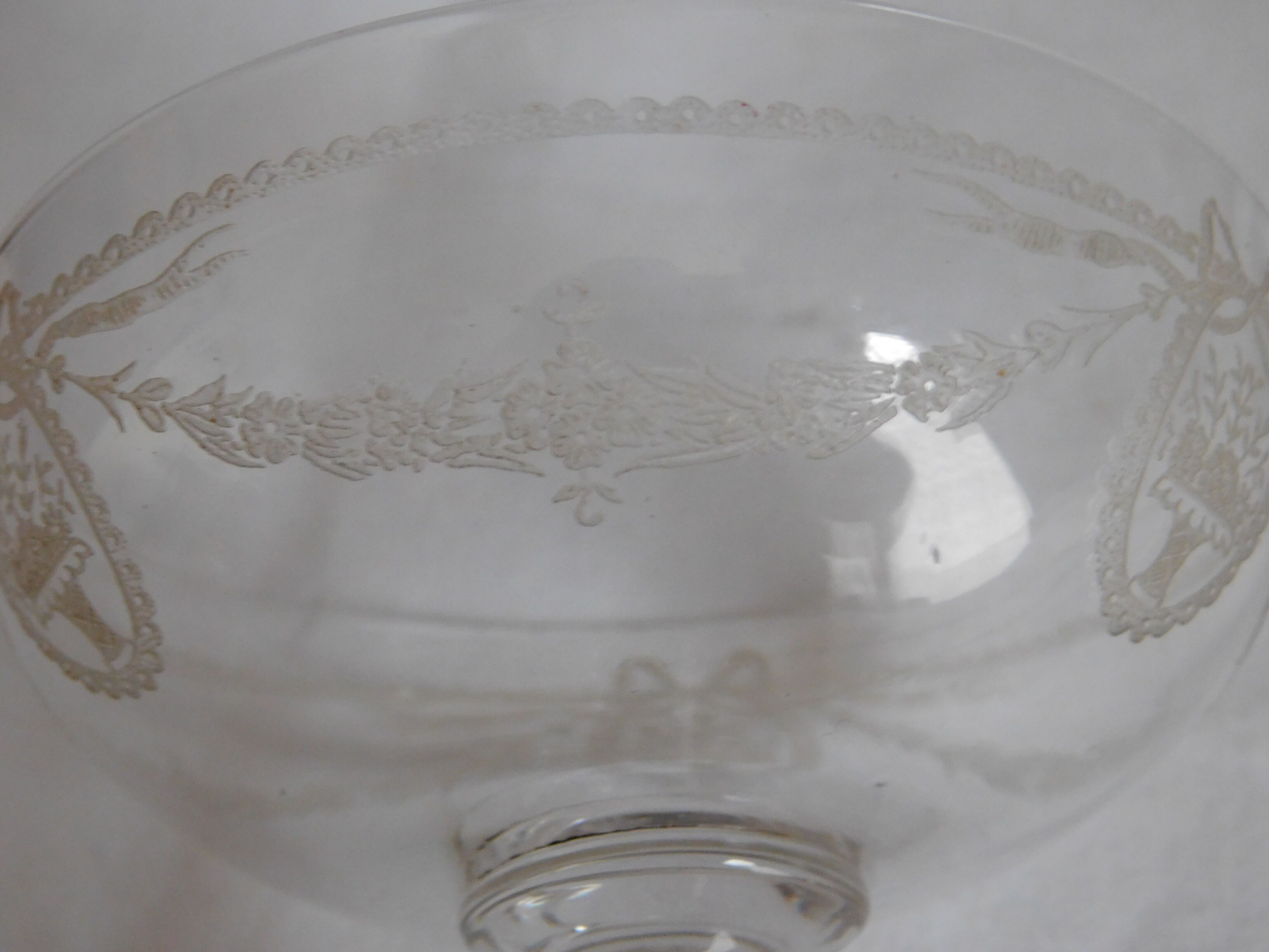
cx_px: 634
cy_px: 476
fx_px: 2420
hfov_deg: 29.4
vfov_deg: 22.3
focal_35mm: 66
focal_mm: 11.7
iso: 400
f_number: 4.2
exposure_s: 1/8
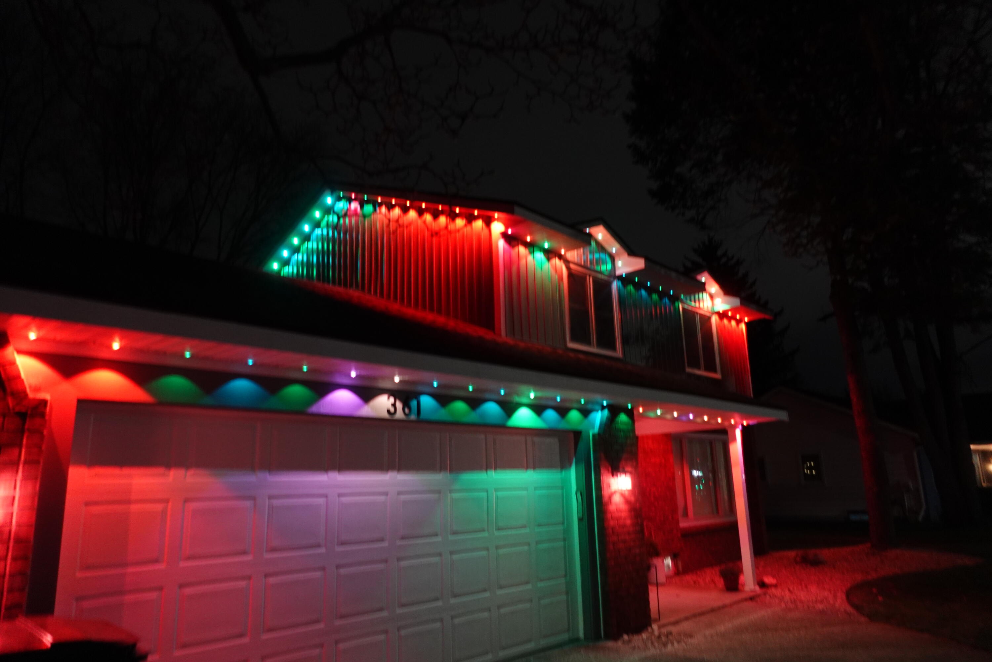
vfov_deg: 53.1
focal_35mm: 24
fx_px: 661
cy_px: 331
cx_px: 496
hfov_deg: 73.7
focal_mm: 9.4
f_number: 1.8
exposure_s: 1/13
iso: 800
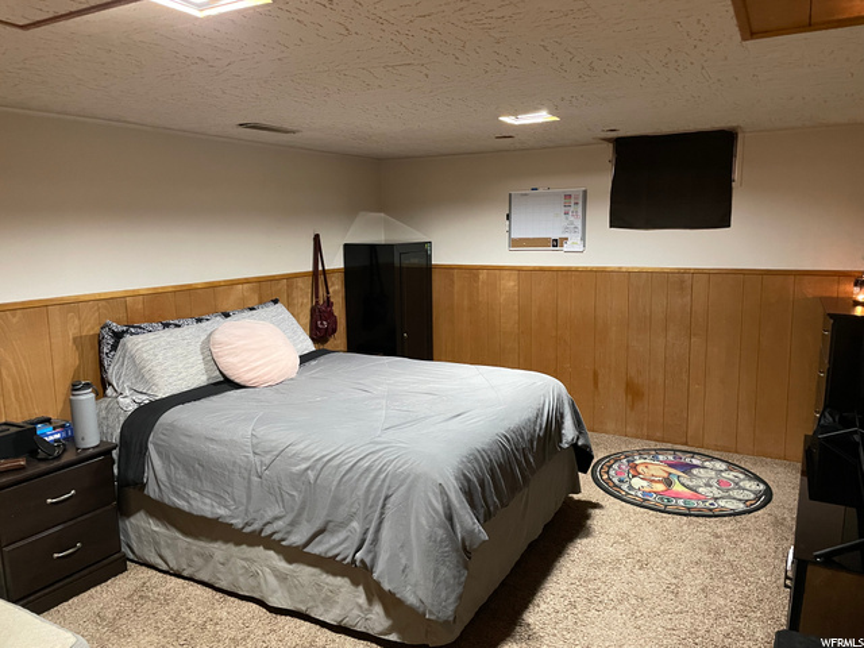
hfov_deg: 67.3
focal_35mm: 26
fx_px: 649
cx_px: 432
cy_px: 324
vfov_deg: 53.1
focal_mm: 4.2
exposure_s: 1/30
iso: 500
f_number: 1.6
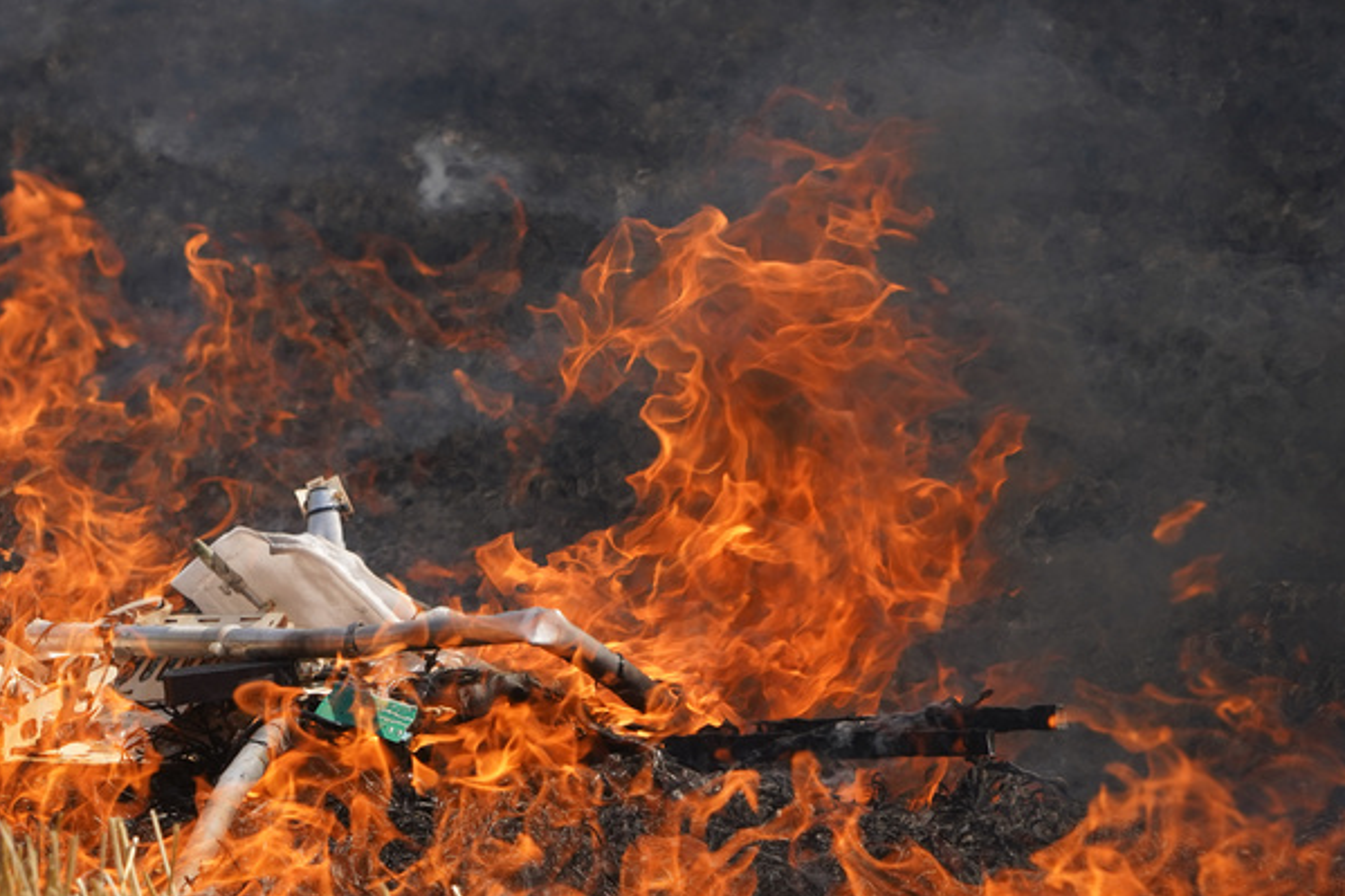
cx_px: 204
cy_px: 577
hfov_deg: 5.0
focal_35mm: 410
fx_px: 15313
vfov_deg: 3.4
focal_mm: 240
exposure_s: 1/640
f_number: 9
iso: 400
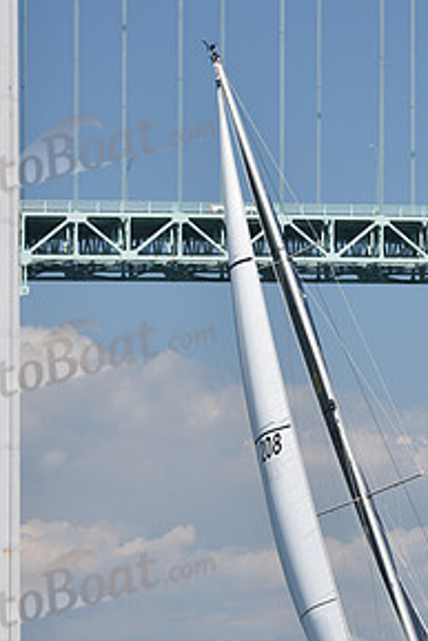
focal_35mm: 225
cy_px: 450
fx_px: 4007
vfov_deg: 9.1
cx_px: 332
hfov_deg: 6.1
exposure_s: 1/1250
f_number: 5.6
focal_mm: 112
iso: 250
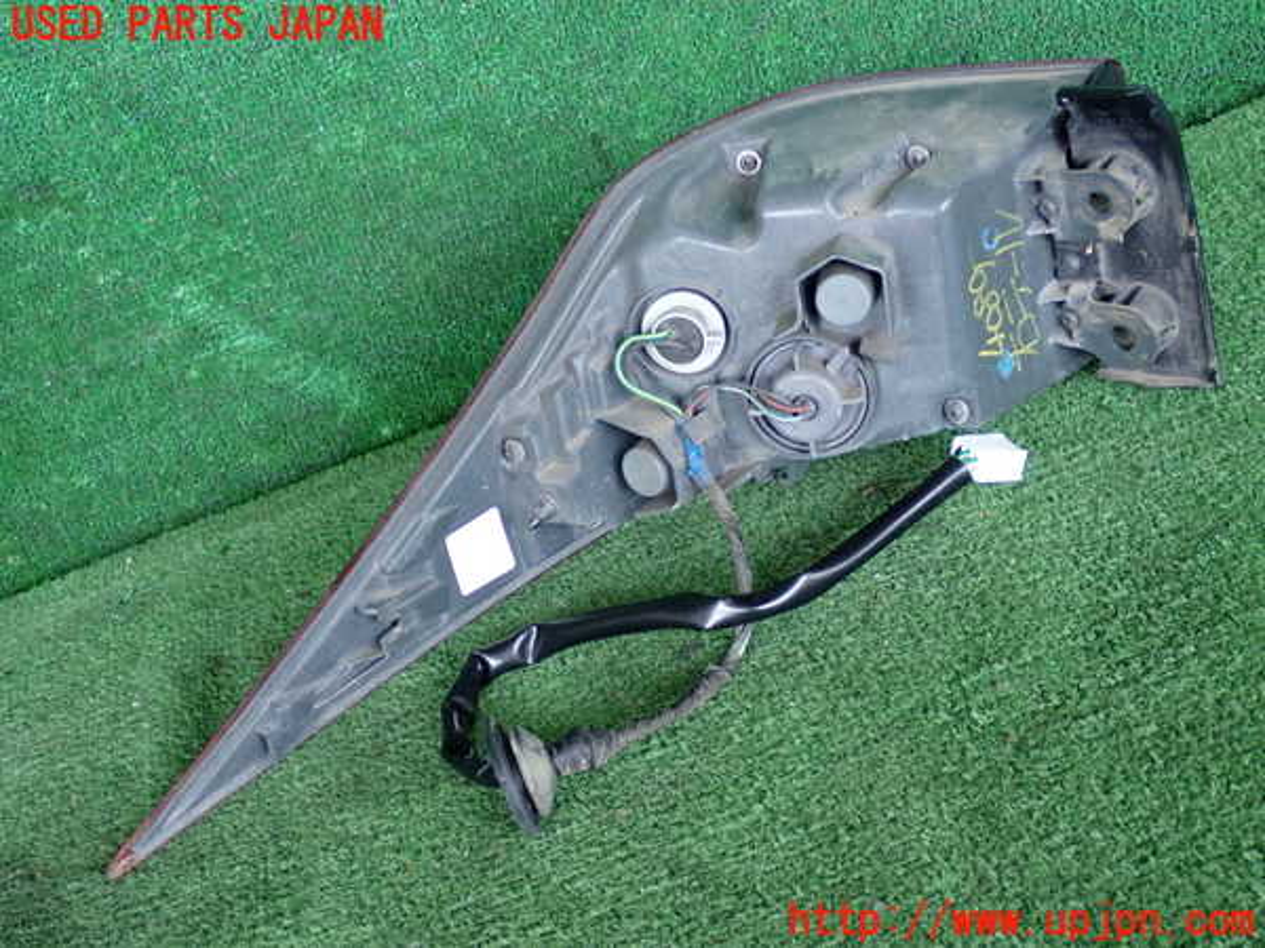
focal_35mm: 58
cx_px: 632
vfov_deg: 25.2
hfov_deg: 33.2
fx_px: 2120
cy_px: 474
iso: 640
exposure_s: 1/125
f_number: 3.5
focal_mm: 10.35
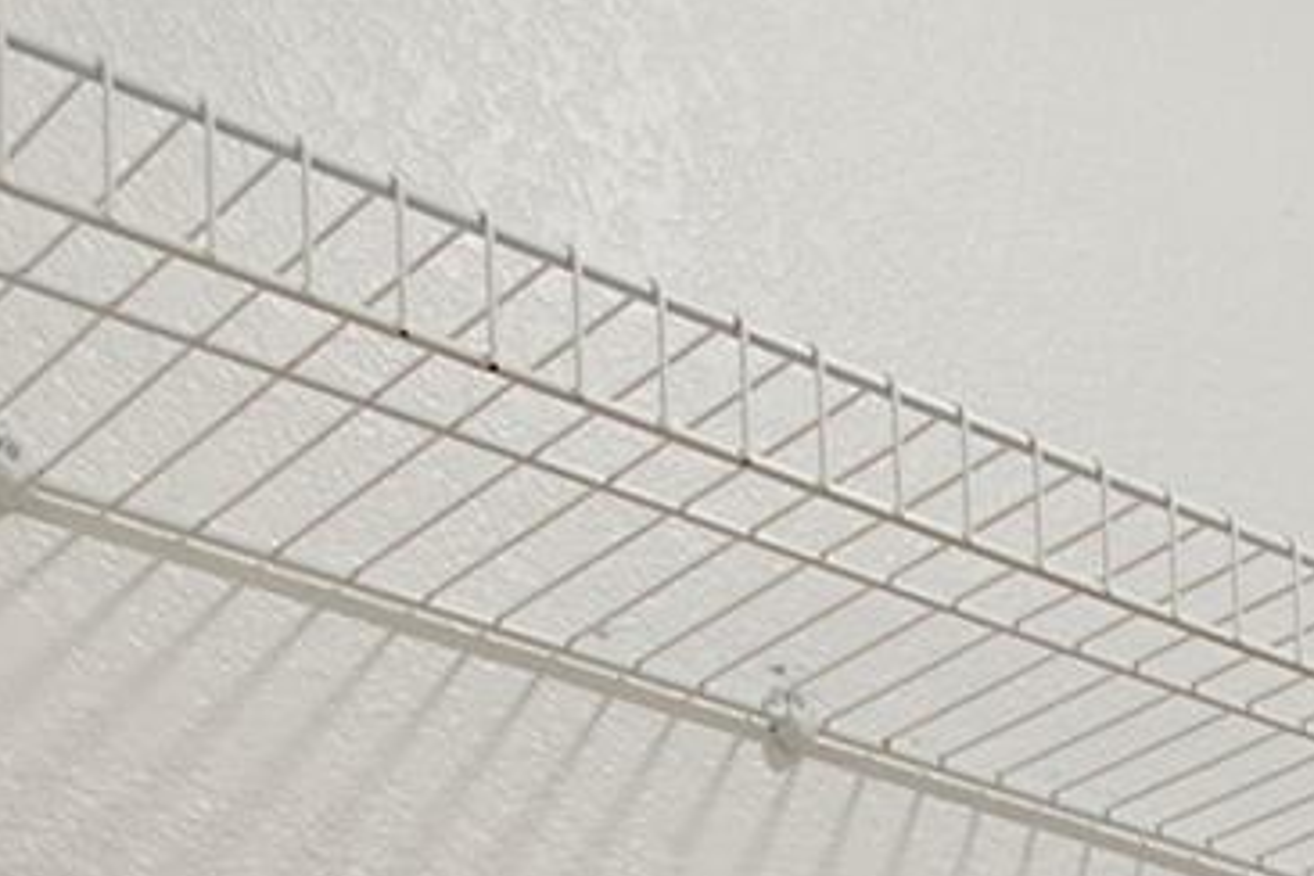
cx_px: 2484
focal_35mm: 84
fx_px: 3066
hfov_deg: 18.1
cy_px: 2063
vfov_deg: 12.8
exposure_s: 1/6
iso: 100
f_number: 8
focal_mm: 10
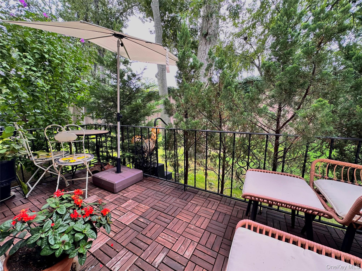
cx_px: 181
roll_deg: +0.6
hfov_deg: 102.1
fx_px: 146
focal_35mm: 14
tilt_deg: -9.2
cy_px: 136
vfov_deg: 85.7
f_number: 2.2
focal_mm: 2.22
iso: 64
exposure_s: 1/99
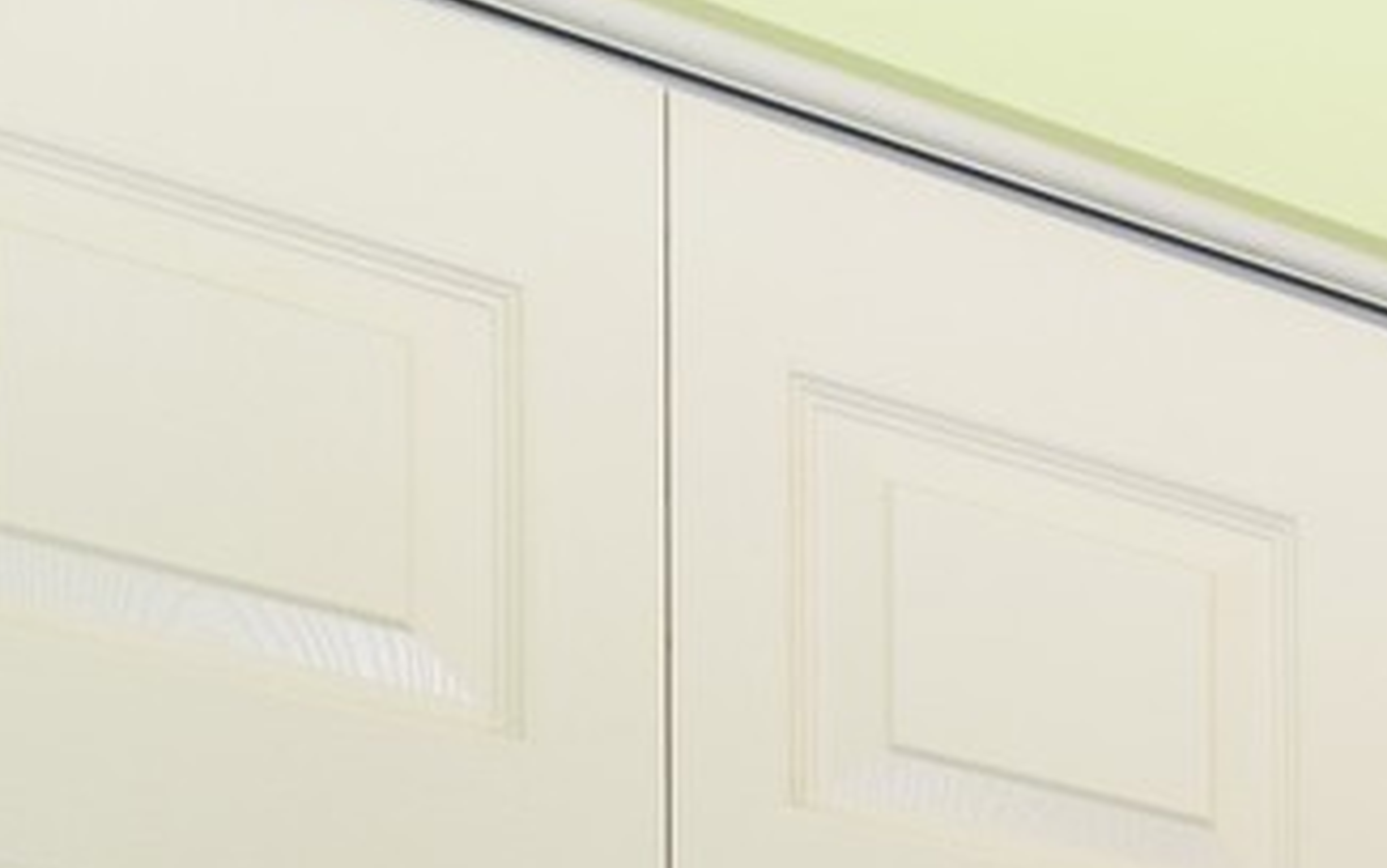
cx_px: 2857
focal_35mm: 76
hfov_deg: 17.7
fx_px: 2874
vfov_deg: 12.3
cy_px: 2259
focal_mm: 15
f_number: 8
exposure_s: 1/15
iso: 200
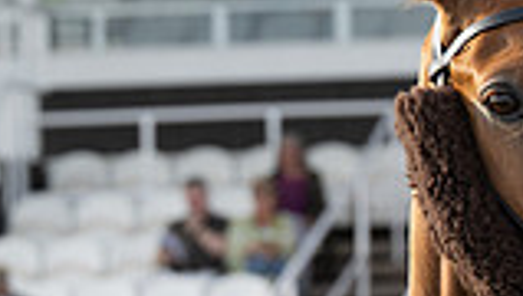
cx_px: 743
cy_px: 441
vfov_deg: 2.5
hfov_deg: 4.4
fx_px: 6722
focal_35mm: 484
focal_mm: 85
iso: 400
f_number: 4
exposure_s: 1/1000
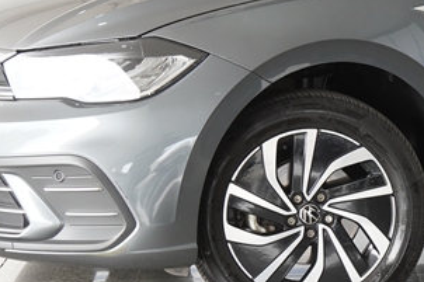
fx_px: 2036
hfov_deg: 11.6
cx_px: 512
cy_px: 48
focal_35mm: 173
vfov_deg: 7.9
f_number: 3.5
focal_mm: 34
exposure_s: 1/100
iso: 200
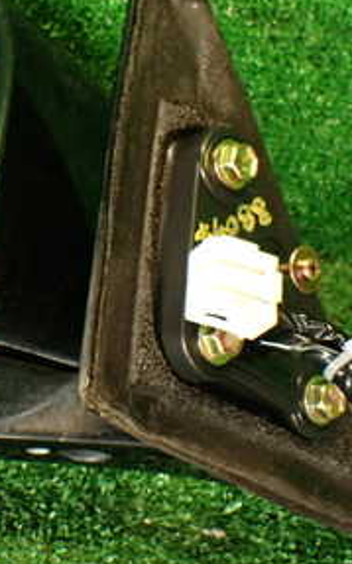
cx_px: -65
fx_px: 1091
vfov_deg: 28.9
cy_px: 214
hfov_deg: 17.5
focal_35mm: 71
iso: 320
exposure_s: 1/30
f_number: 2.4
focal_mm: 5.79
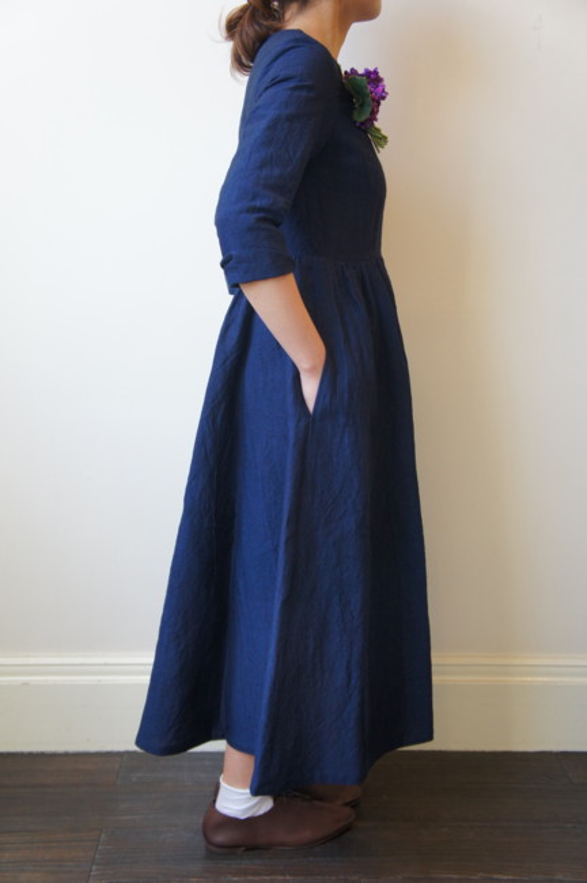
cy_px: 442
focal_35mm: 39
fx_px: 956
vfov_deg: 49.6
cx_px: 294
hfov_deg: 34.1
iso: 800
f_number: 4
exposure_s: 1/160
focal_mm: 26
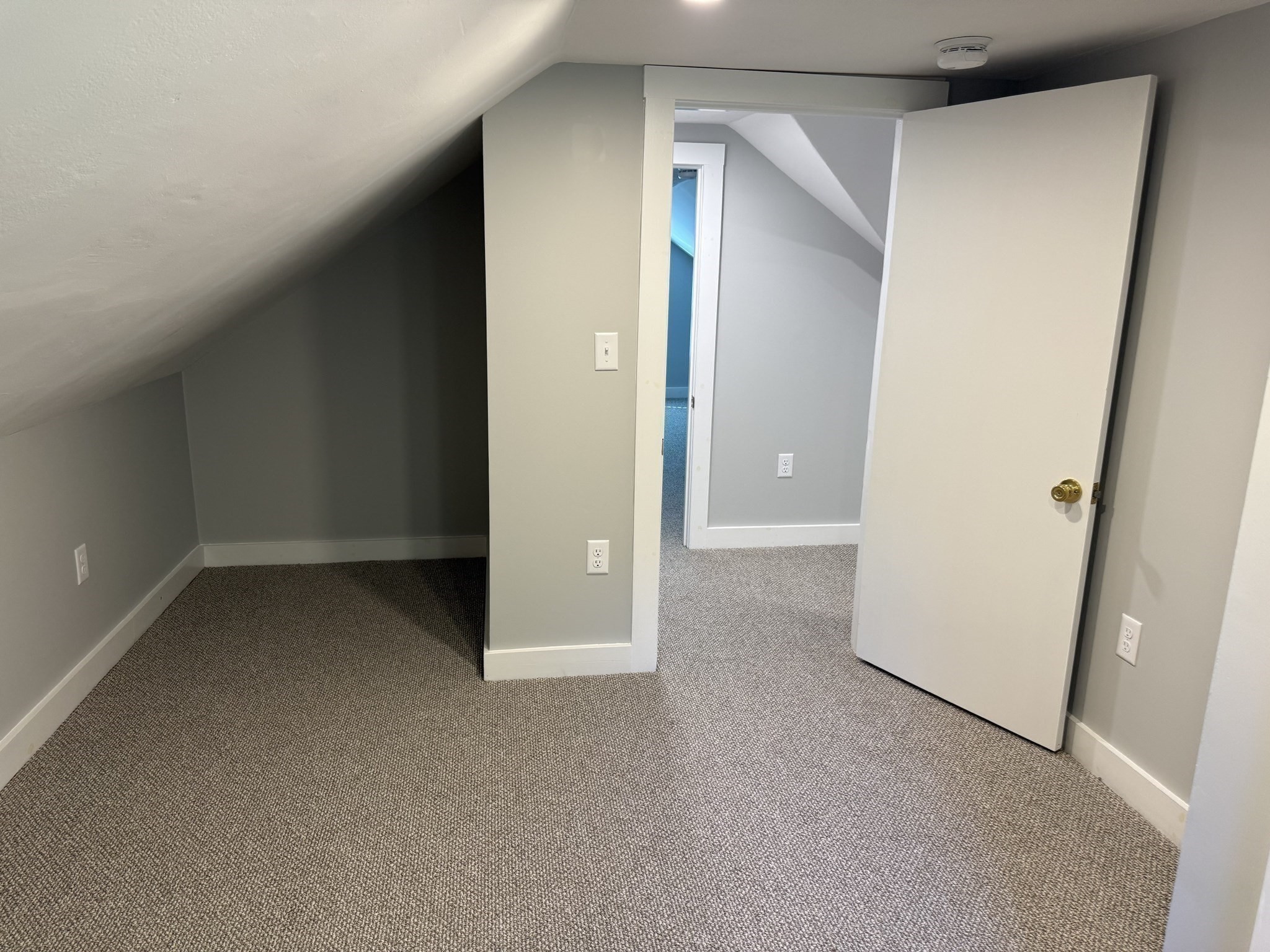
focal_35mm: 24
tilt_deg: -12.3
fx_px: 881
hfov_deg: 71.6
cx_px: 635
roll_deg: -1.8
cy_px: 476
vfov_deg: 56.8
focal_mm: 6.76
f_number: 1.78
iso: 100
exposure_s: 1/60
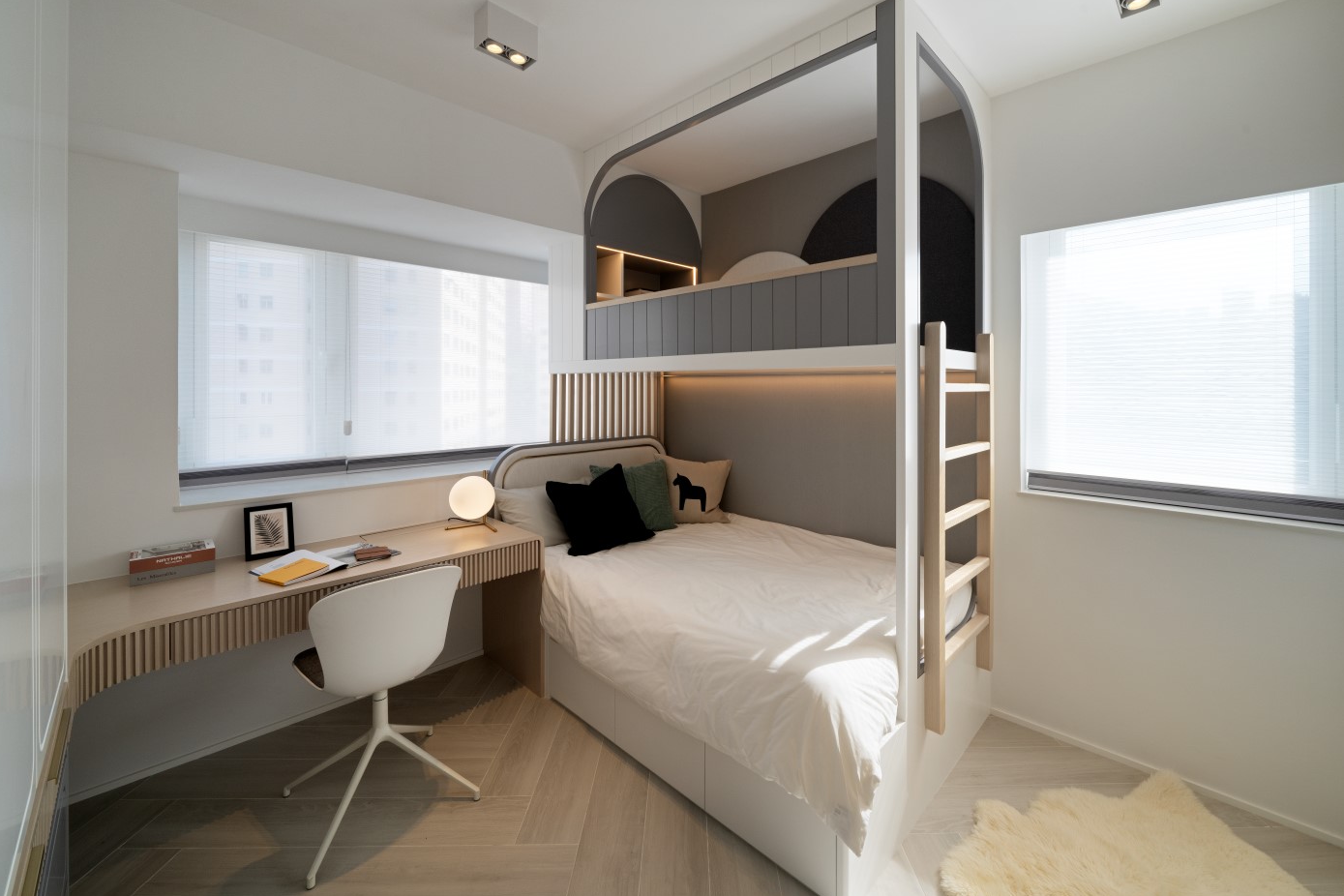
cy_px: 393
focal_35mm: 14
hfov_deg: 104.2
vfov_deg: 80.8
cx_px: 686
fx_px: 523
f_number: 13
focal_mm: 12
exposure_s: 1/80
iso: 200
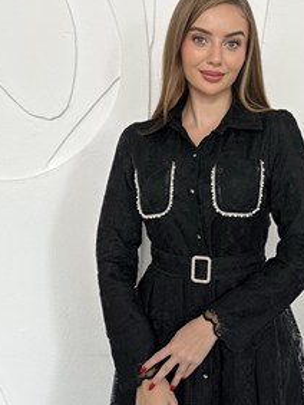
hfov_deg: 33.2
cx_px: 217
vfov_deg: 43.7
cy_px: 174
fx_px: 503
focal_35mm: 43
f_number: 1.78
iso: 250
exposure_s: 1/60
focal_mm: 6.86
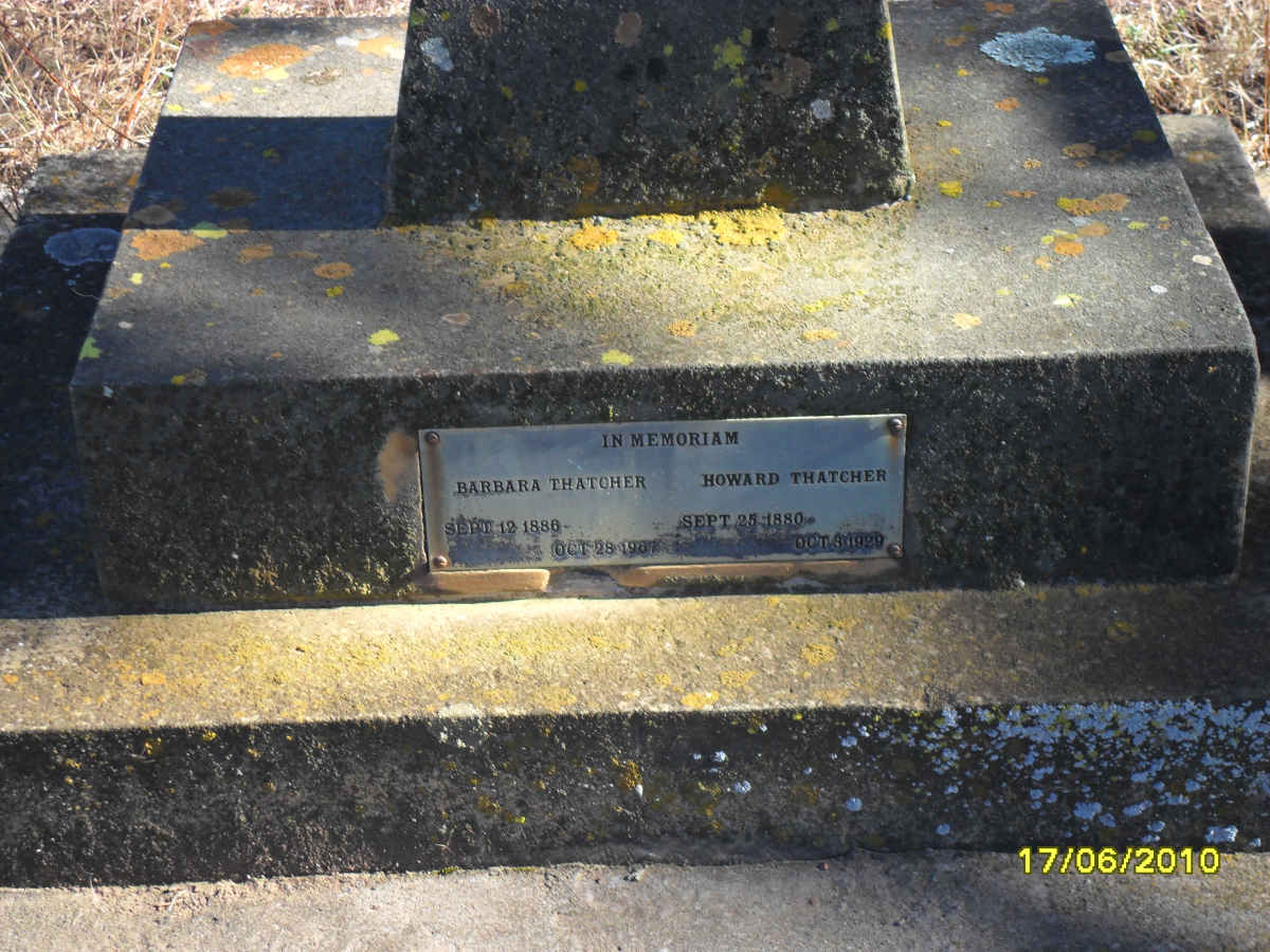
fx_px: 2715
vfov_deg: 19.9
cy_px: 476
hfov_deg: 26.3
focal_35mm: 74
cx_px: 635
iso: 100
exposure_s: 1/125
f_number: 3.9
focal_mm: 13.2
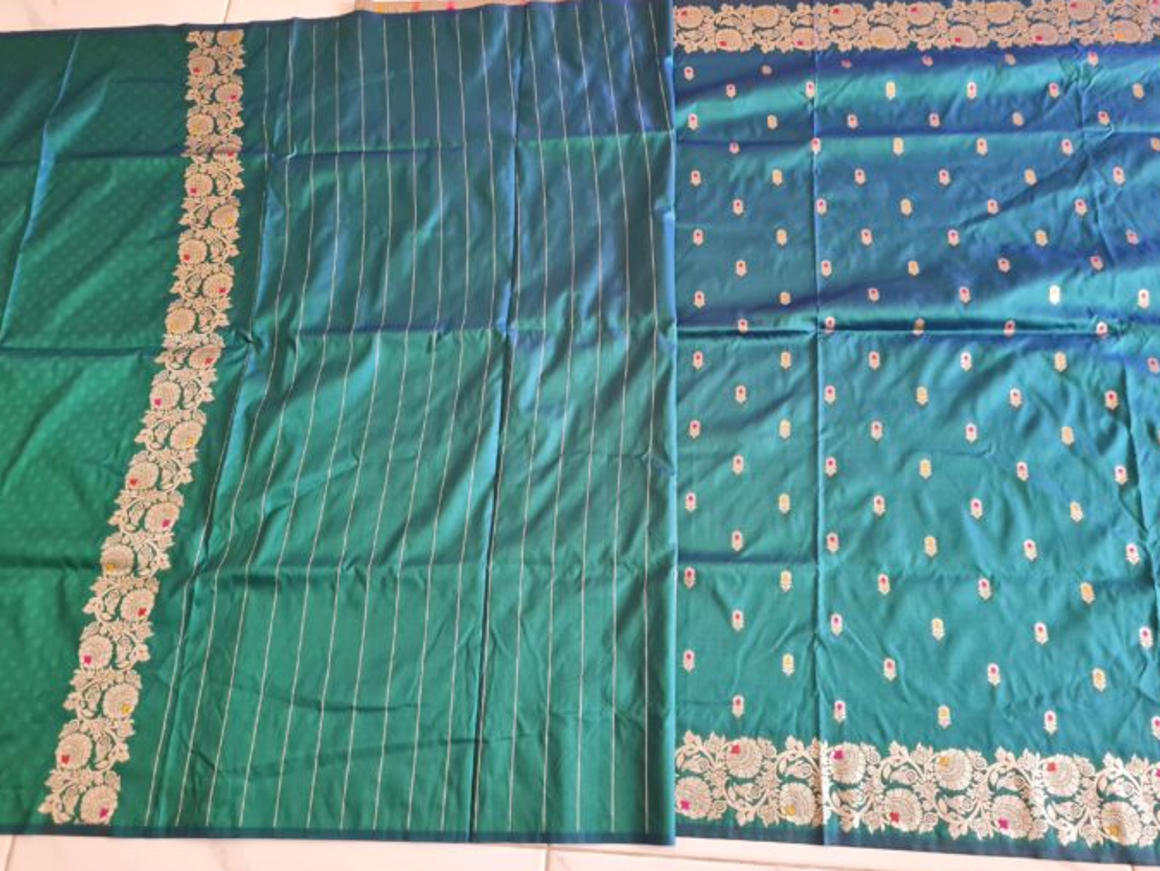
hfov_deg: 65.3
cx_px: 599
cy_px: 438
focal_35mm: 27
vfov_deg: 51.4
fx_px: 905
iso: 250
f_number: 1.8
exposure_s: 1/40
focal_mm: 5.4
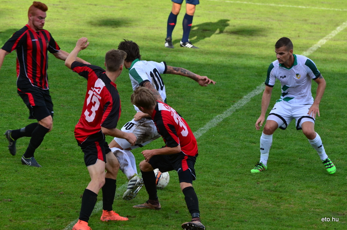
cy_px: 115
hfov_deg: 6.6
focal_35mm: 315
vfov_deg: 4.3
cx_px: 174
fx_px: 3030
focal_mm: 210
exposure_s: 1/500
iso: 200
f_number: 6.3
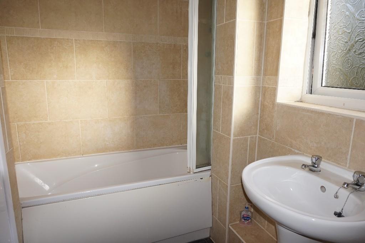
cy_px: 122
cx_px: 182
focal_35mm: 24
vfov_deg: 53.1
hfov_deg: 73.8
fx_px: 243
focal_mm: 16
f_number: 4
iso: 125
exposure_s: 1/60
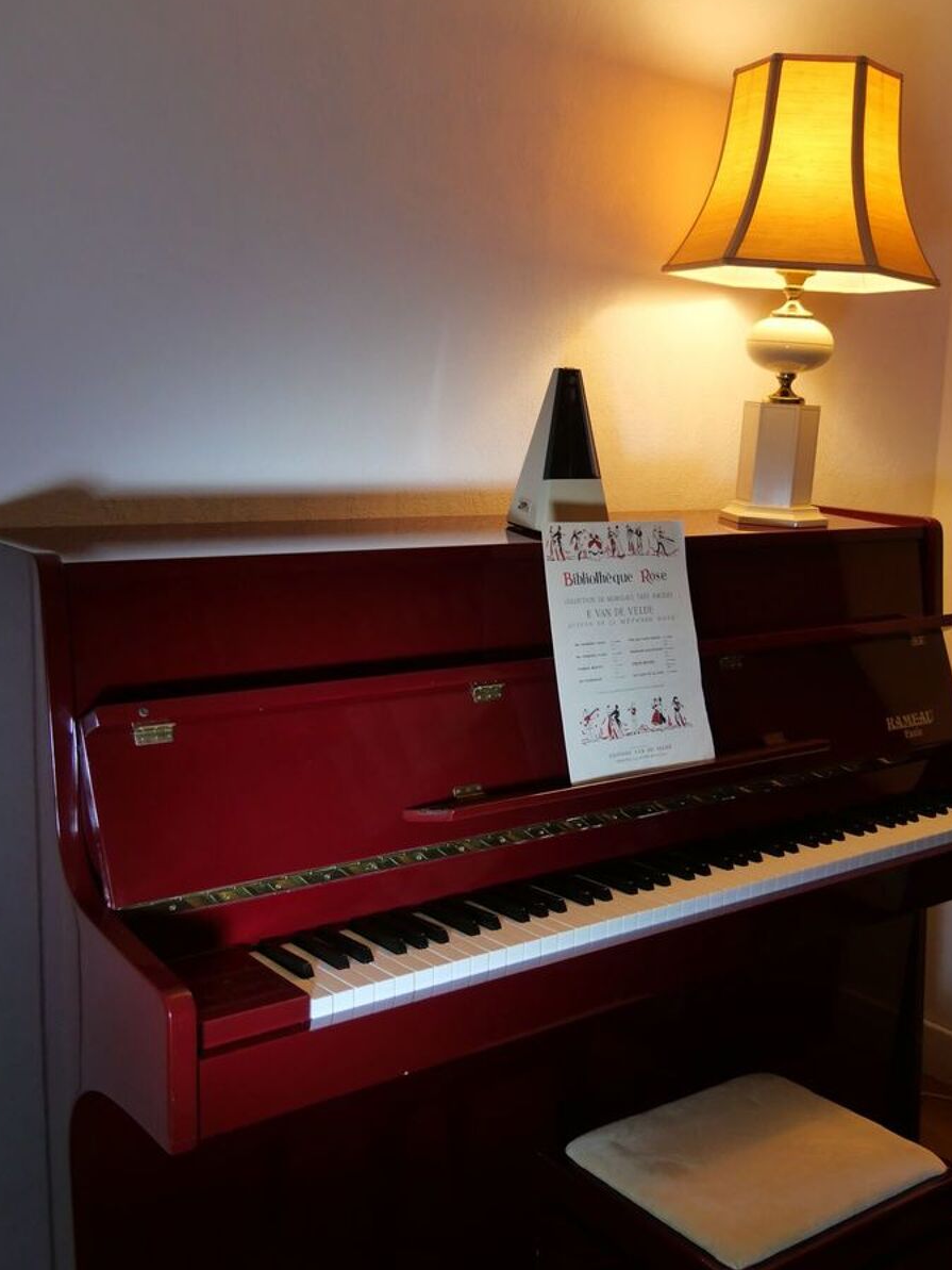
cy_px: 686
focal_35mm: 38
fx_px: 1393
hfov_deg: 37.7
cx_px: 519
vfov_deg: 48.9
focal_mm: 17
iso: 640
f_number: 3.7
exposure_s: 1/60
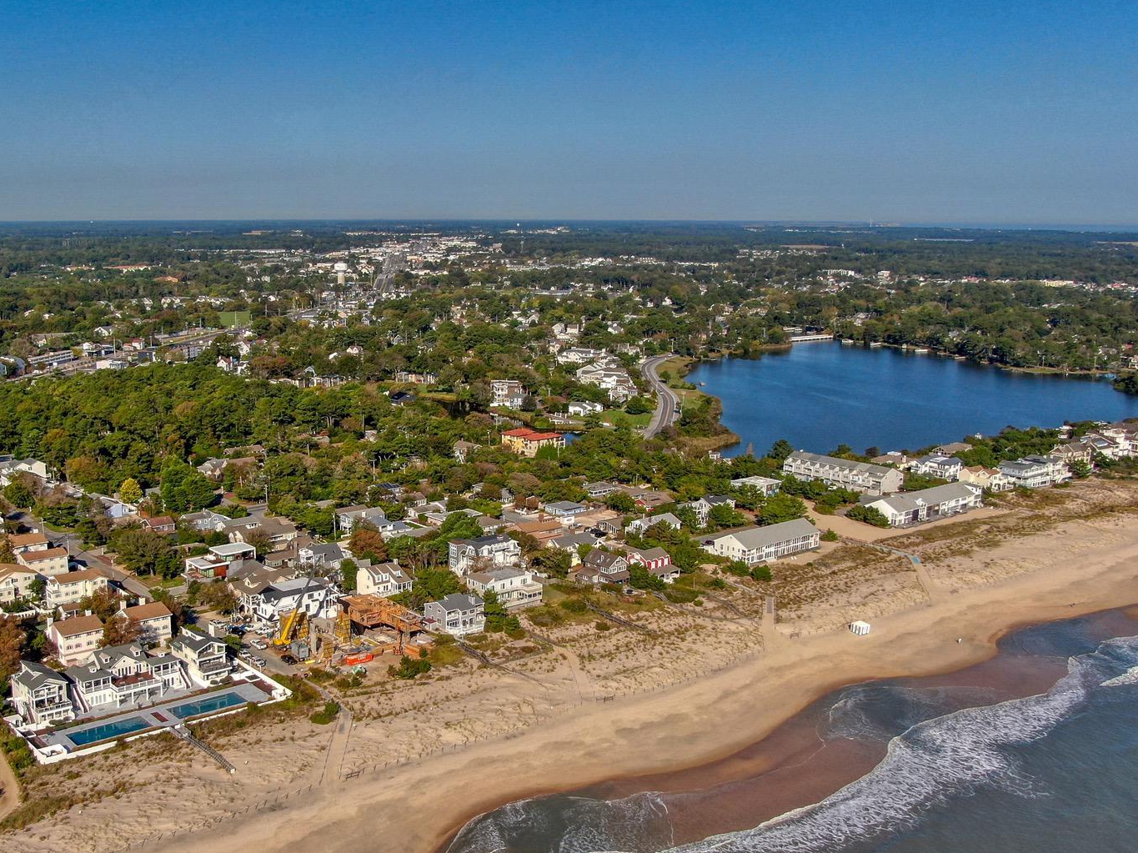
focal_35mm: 36
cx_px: 429
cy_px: 487
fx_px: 1183
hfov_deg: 50.9
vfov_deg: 39.6
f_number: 2.8
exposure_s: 1/80
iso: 100
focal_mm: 4.39
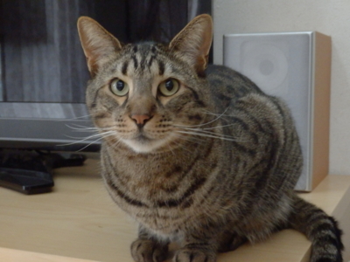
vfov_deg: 27.0
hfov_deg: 35.5
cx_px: 175
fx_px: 546
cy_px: 131
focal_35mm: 54
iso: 1600
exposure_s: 1/10
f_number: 4.1
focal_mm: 9.8
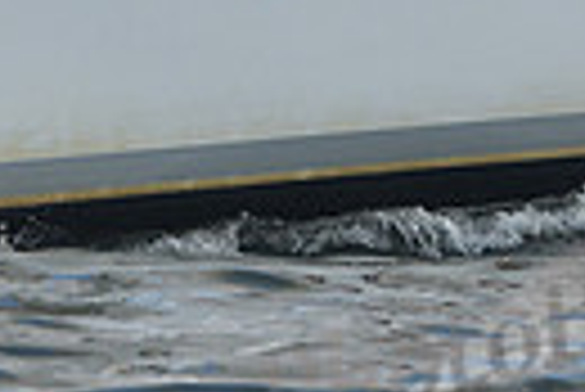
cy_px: -304
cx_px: 27
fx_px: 14495
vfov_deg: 1.5
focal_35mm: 891
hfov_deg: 2.3
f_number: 6.3
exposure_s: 1/1250
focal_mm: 200
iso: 250
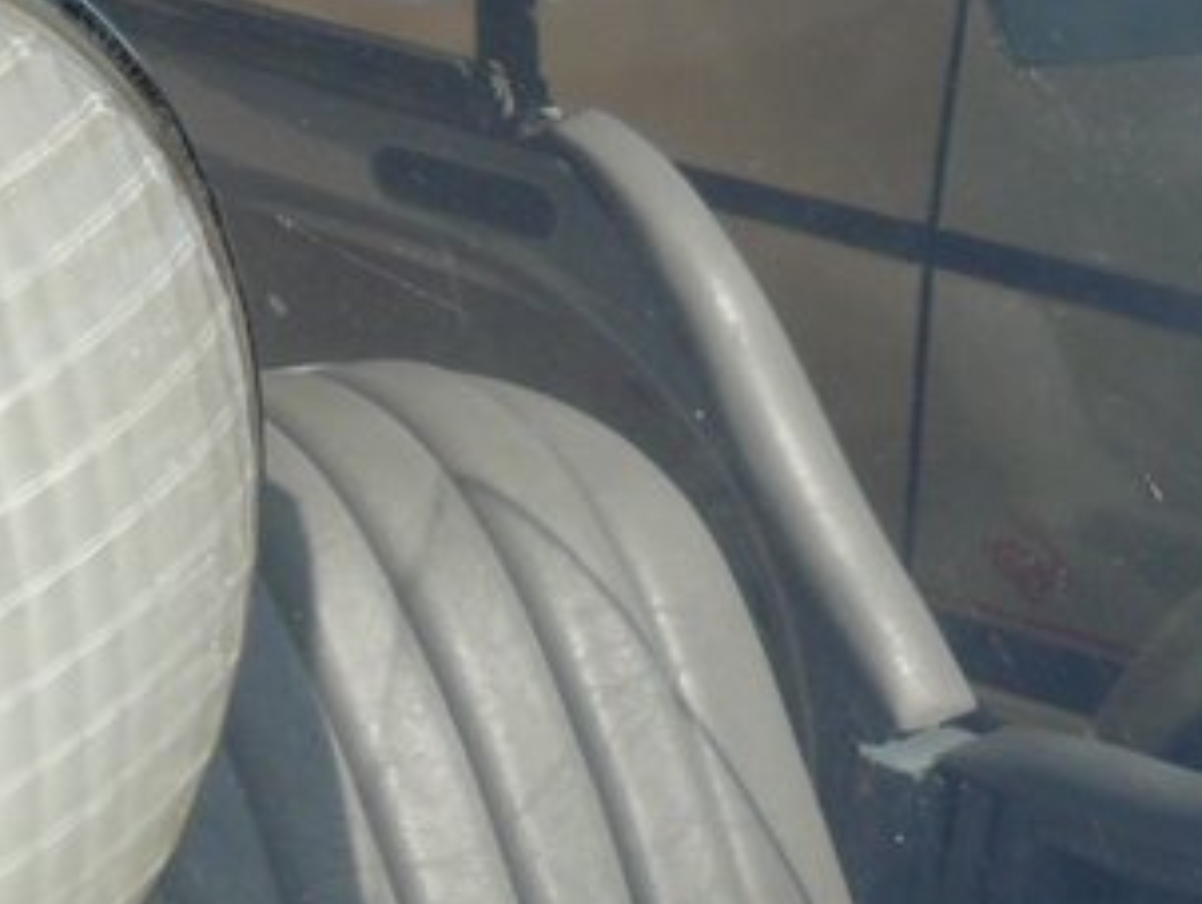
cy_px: -8
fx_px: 4240
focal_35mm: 122
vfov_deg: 12.0
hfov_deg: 14.8
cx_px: -716
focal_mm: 6
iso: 100
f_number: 7.1
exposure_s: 1/400
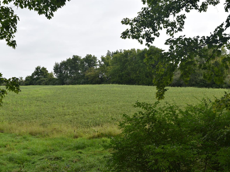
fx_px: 296
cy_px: 87
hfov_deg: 42.4
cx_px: 108
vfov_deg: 32.5
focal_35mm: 45
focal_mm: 27
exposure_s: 1/200
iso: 100
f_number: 9
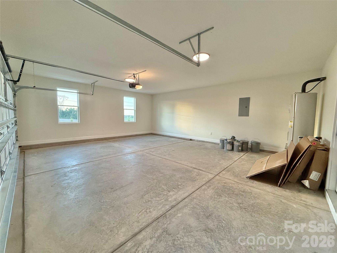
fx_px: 136
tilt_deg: -3.8
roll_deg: -1.3
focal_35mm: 14
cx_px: 168
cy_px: 126
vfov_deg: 85.7
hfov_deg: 102.1
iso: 320
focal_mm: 2.22
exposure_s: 1/120
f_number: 2.2
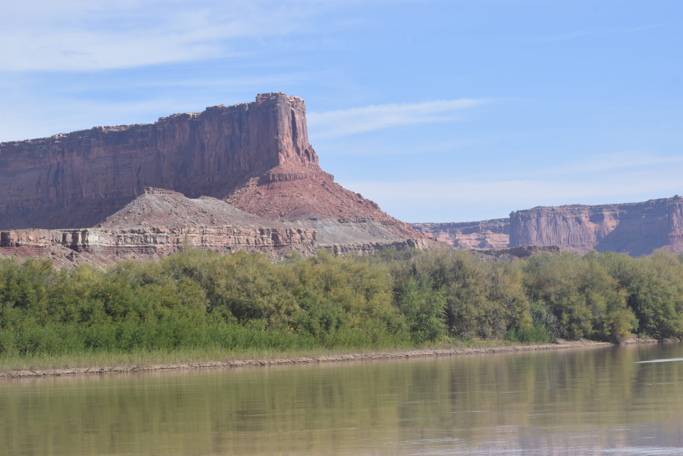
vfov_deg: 13.0
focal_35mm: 105
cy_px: 228
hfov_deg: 19.5
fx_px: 1992
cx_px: 342
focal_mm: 70
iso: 100
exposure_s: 1/125
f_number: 11
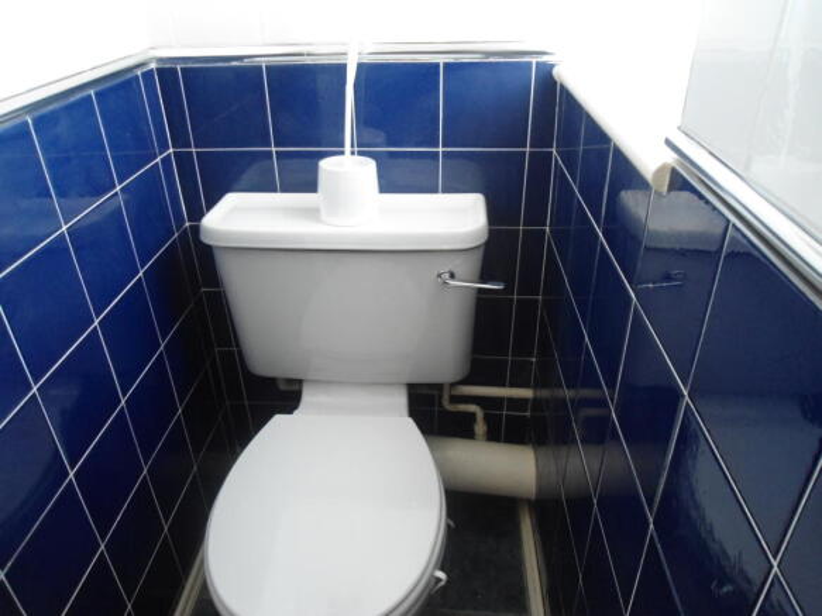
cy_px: 308
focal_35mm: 26
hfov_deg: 67.3
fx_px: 617
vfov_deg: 53.0
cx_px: 411
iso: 400
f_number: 2.8
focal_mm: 4.7
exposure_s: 1/30
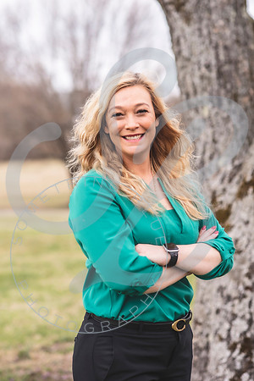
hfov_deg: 16.1
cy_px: 190
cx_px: 127
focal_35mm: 85
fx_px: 900
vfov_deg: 23.9
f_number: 2.8
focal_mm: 85
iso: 100
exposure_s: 1/500
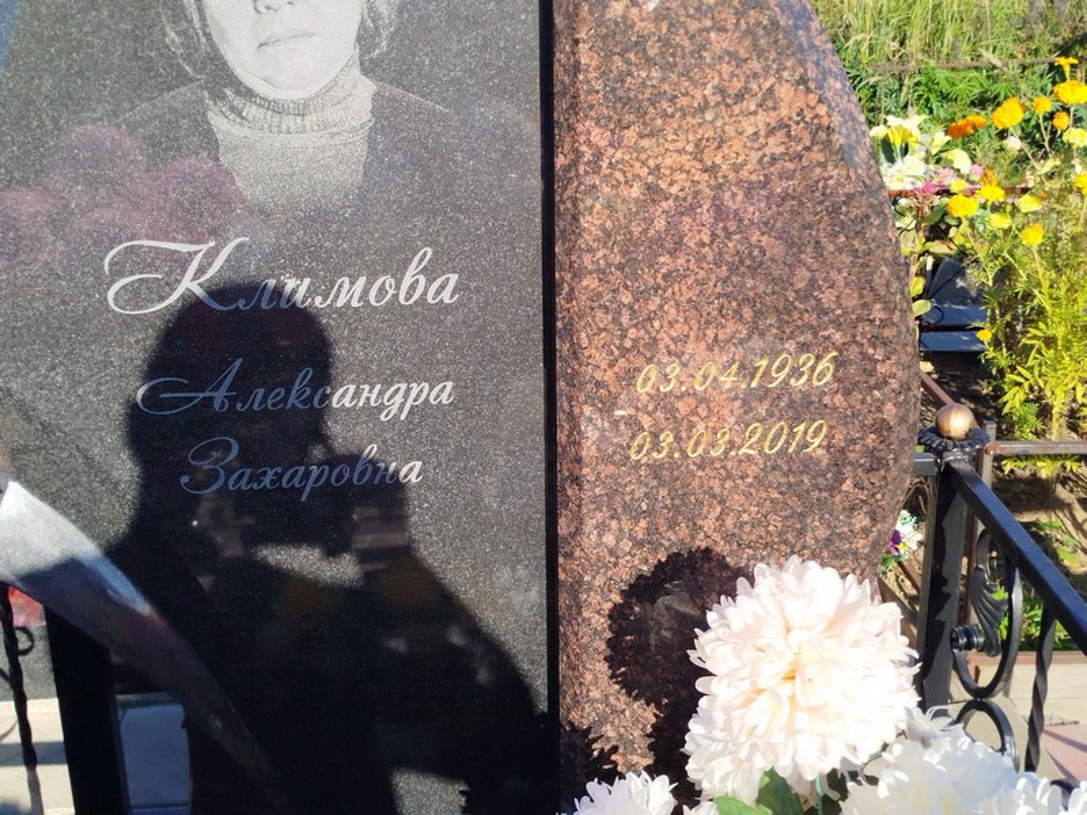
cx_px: 544
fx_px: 1413
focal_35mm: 45
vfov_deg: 32.2
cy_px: 408
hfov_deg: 42.1
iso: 50
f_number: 1.7
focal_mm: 5.31
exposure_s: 1/768
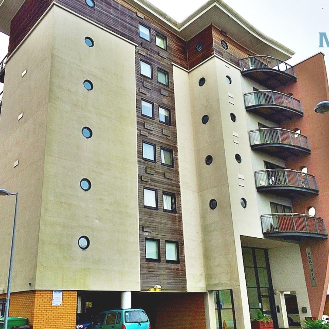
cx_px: 136
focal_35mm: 36
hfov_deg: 45.9
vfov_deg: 46.0
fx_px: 387
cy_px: 165
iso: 32
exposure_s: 1/933
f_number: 2.2
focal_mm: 4.12
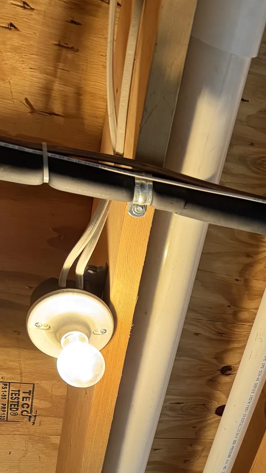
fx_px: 627
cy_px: 443
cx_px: 313
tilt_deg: +38.8
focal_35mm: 50
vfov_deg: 38.0
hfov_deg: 22.2
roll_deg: +25.9
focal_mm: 6.8
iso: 400
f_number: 1.8
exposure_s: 1/60
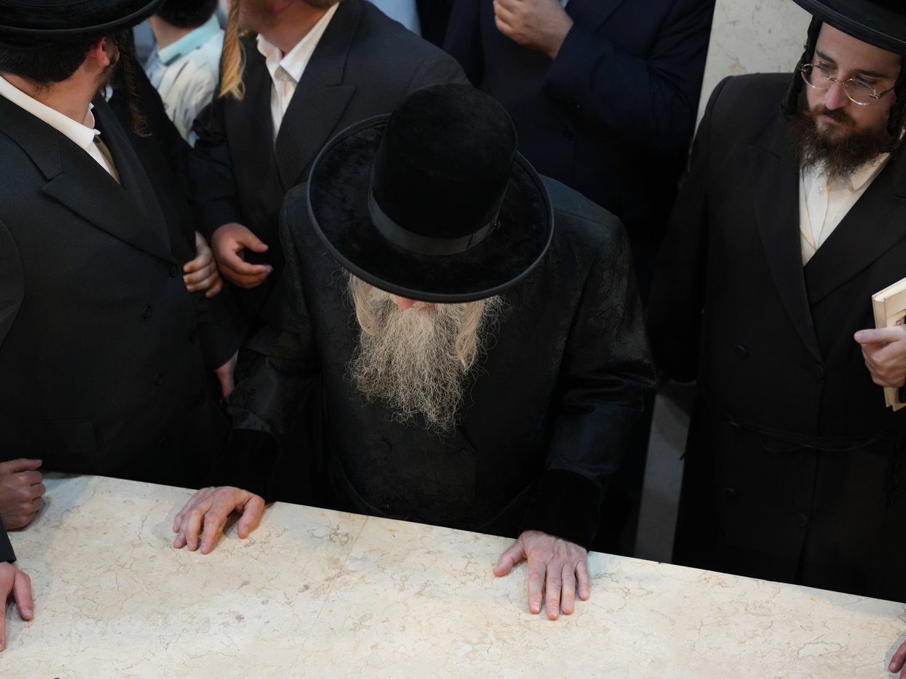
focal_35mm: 76
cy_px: 340
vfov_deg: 19.4
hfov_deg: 25.7
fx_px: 1989
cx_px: 429
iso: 4000
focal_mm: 70
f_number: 3.5
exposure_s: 1/125
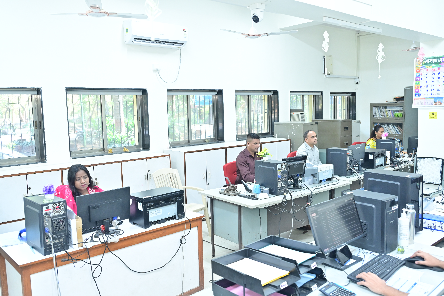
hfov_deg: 60.3
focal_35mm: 31
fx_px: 382
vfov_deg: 42.3
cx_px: 222
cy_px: 148
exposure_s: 1/160
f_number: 4
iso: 3200
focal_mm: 31
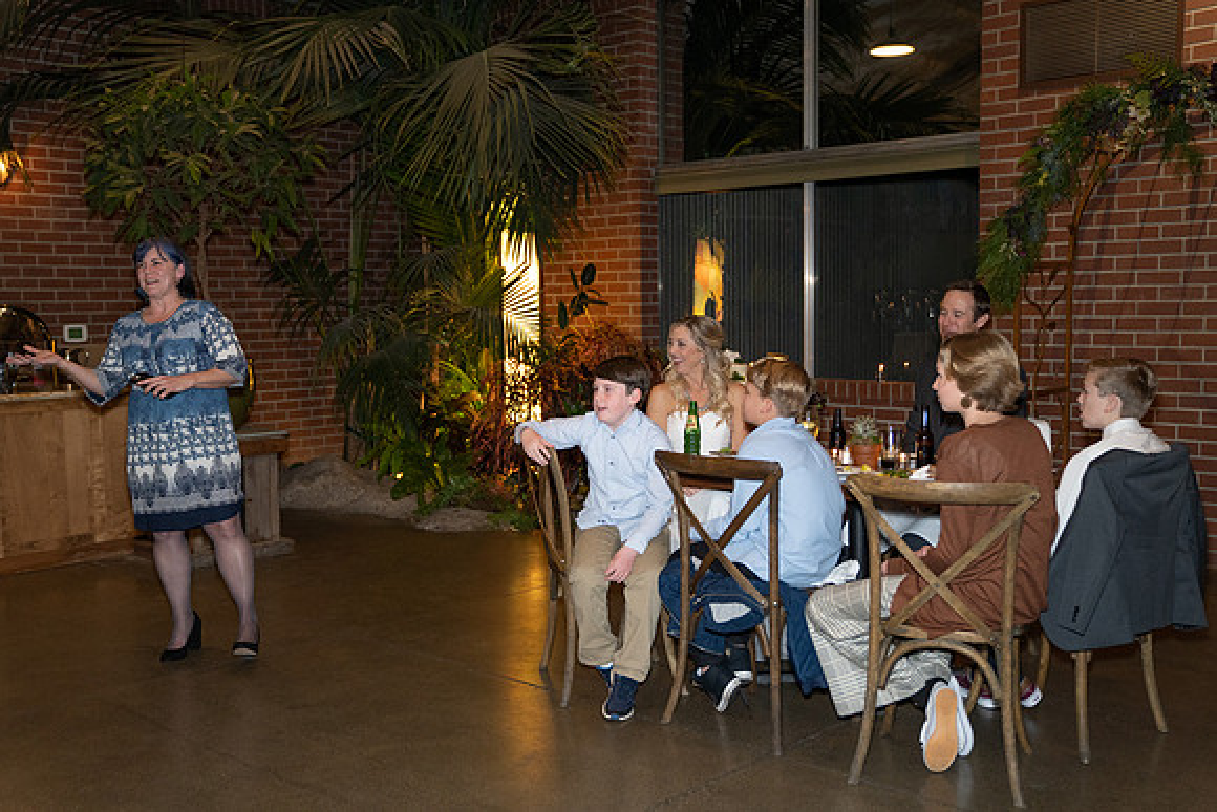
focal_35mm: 38
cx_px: 608
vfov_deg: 35.1
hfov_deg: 50.7
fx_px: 1285
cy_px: 406
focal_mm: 38
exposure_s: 1/125
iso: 2000
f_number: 2.8
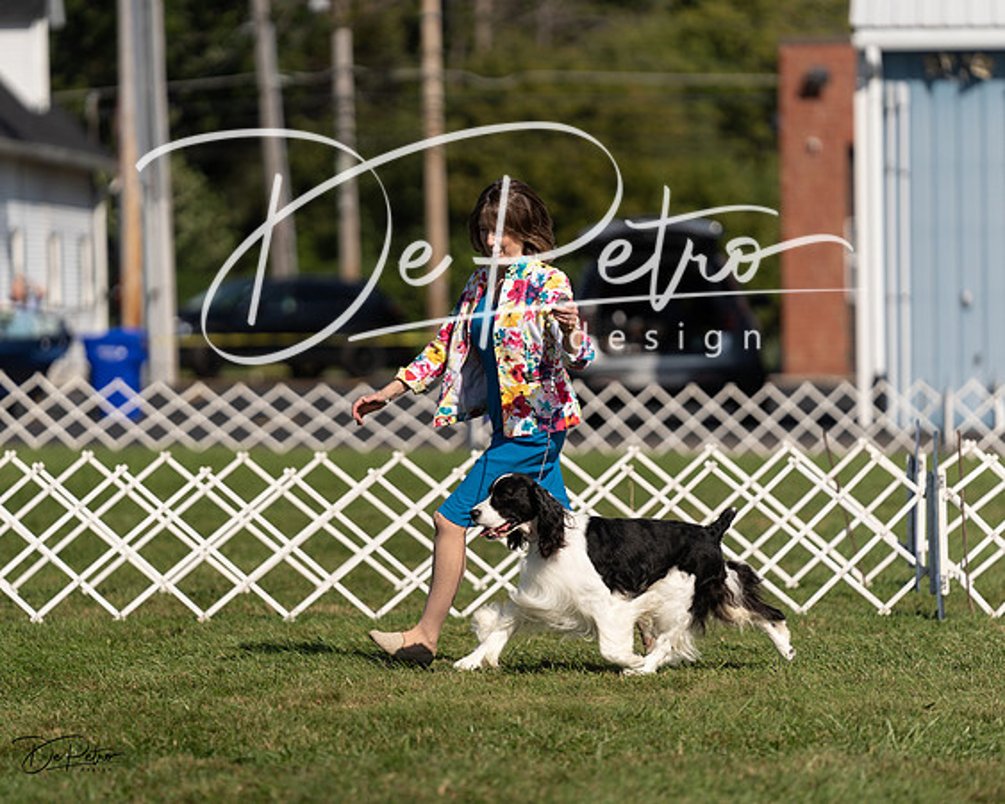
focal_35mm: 225
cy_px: 402
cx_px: 502
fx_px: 6697
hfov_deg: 8.6
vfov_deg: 6.9
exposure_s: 1/2500
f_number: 3.2
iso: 100
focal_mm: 200
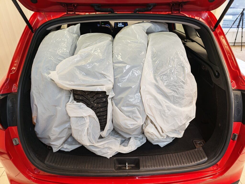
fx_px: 163
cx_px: 122
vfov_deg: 58.9
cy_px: 92
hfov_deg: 73.9
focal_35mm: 23
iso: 100
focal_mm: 5.4
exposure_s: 1/50
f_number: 1.6
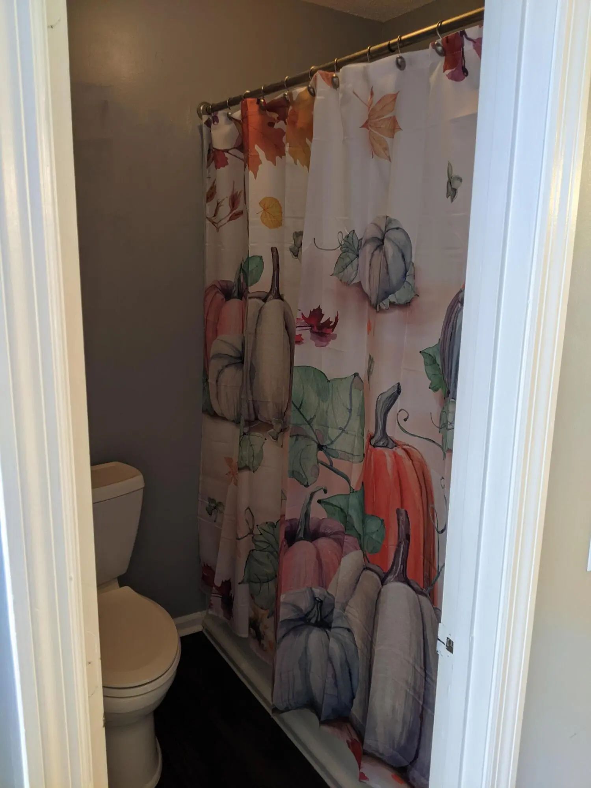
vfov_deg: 65.3
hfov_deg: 51.4
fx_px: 615
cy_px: 394
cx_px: 296
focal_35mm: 27
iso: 193
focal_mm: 4.44
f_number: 1.8
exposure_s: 1/24
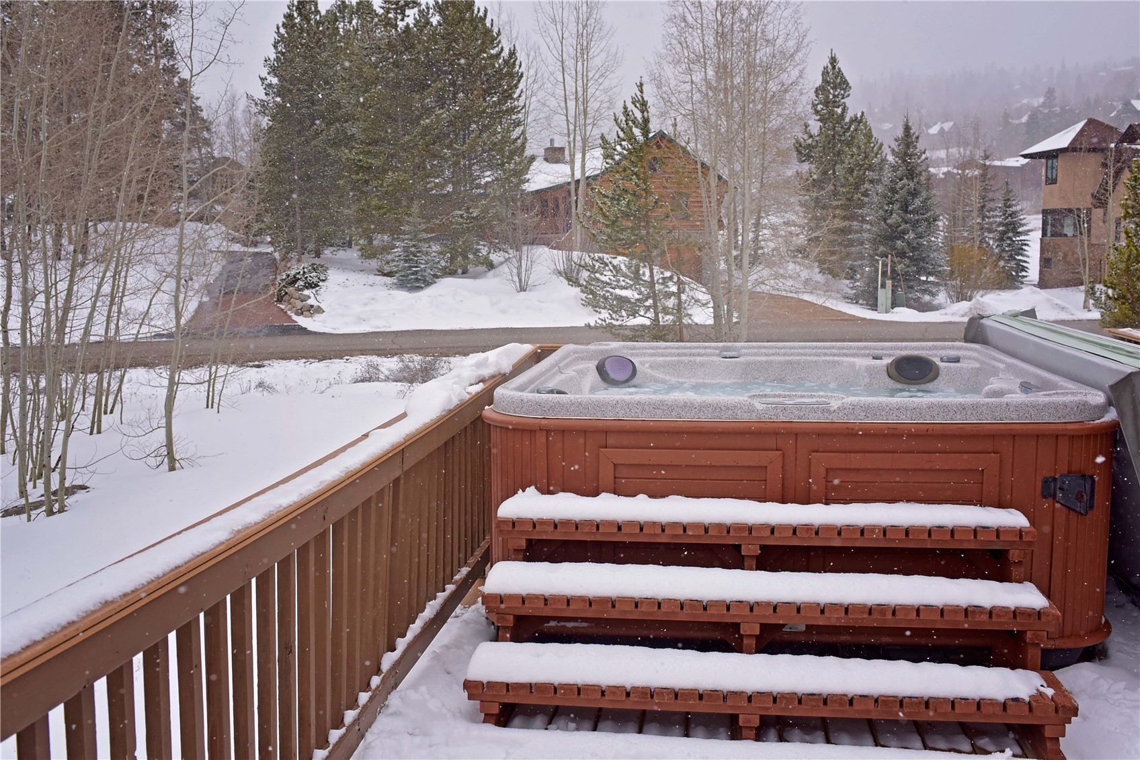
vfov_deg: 37.9
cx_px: 570
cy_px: 380
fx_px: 1108
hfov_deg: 54.4
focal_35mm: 35
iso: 500
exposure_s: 1/2000
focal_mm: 35
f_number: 7.1
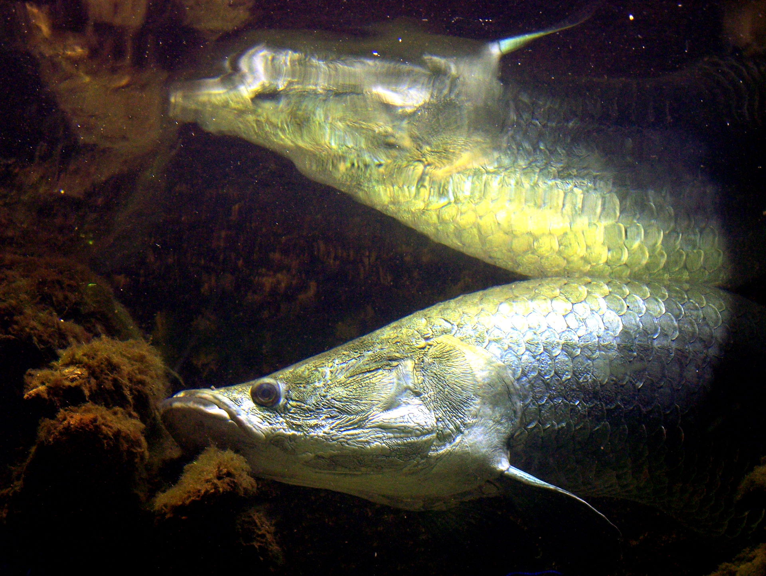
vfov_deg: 18.0
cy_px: 288
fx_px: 1816
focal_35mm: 82
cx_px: 383
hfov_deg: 23.8
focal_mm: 13.7
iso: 160
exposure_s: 1/8
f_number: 3.2
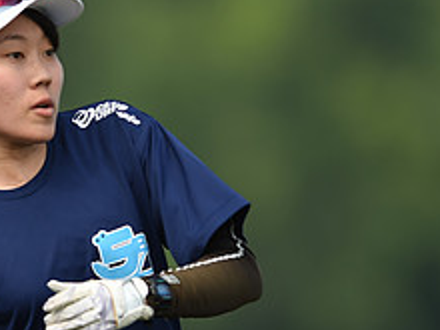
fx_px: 12863
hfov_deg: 2.0
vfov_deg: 1.5
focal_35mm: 1012
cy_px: 199
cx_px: 104
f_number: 2.8
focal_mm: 400
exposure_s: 1/1000
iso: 100
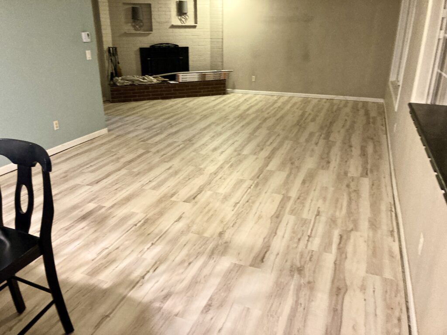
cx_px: 224
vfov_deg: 49.7
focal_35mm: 28
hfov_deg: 63.4
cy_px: 168
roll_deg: -1.3
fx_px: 362
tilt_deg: -18.2
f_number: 1.8
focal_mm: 3.99
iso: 320
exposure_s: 1/60
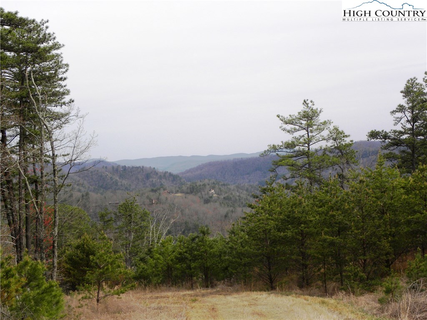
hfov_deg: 26.0
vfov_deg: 19.6
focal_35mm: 75
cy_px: 160
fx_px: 925
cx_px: 214
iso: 64
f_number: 5.6
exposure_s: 1/267
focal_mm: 13.4
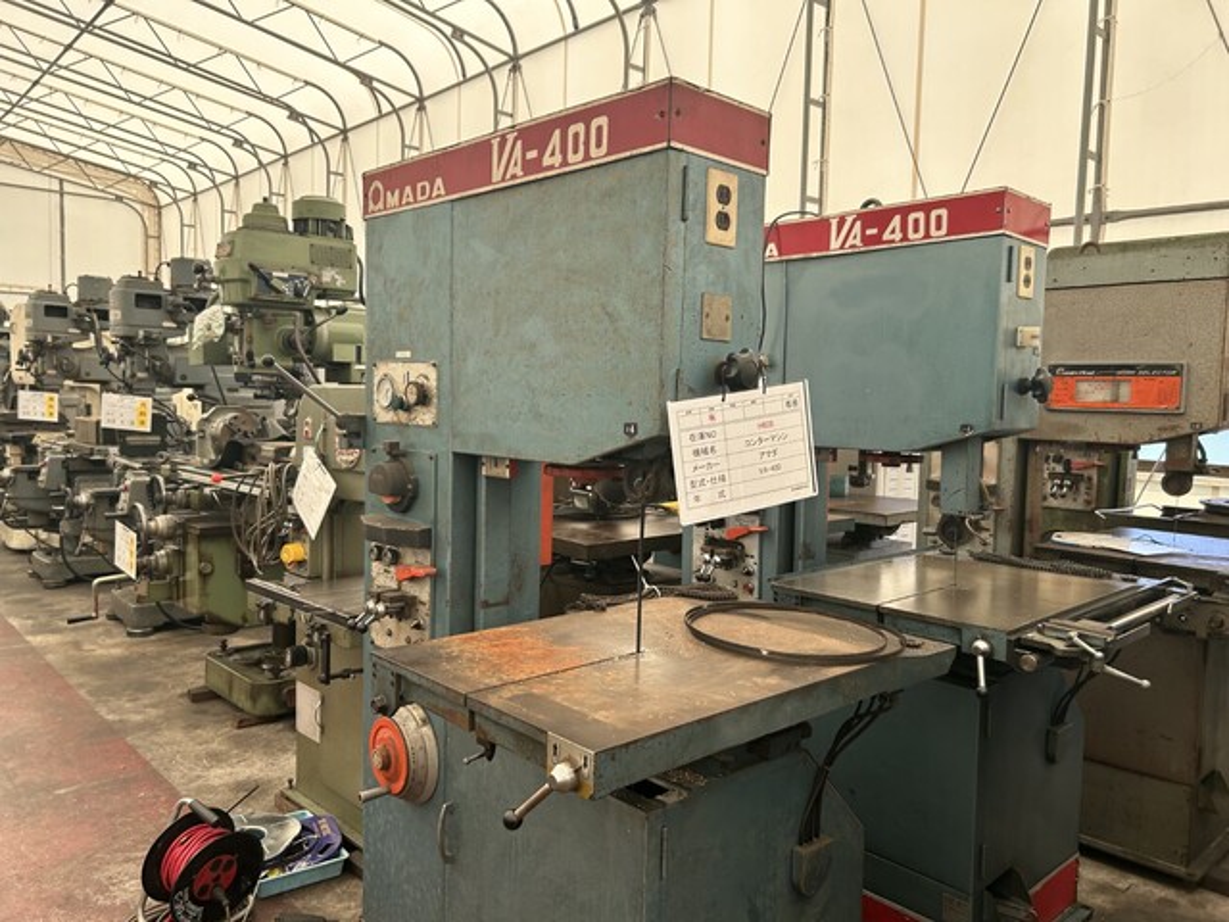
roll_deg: -0.1
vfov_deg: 53.1
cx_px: 614
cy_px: 461
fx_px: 923
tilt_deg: -4.7
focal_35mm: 26
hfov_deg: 67.3
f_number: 1.5
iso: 50
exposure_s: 1/333
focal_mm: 5.7
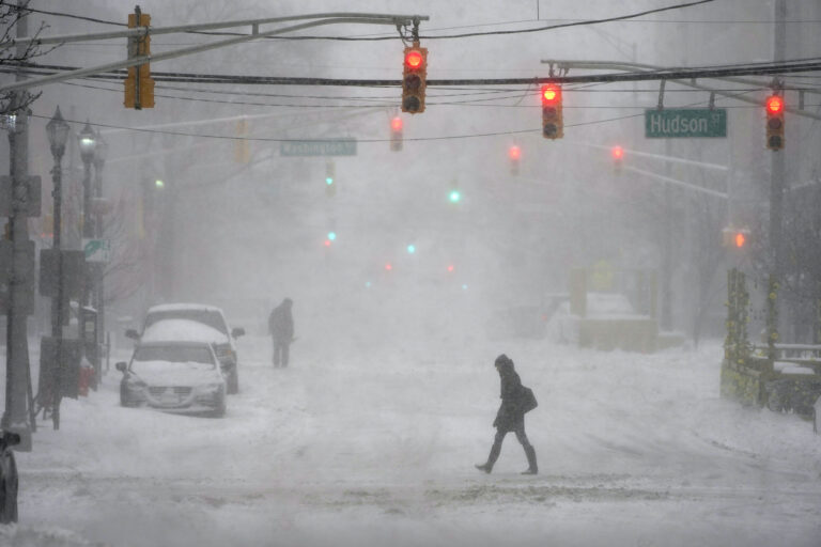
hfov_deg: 6.2
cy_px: 274
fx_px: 7594
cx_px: 410
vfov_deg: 4.1
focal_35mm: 333
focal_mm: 333
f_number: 6.3
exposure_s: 1/250
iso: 800
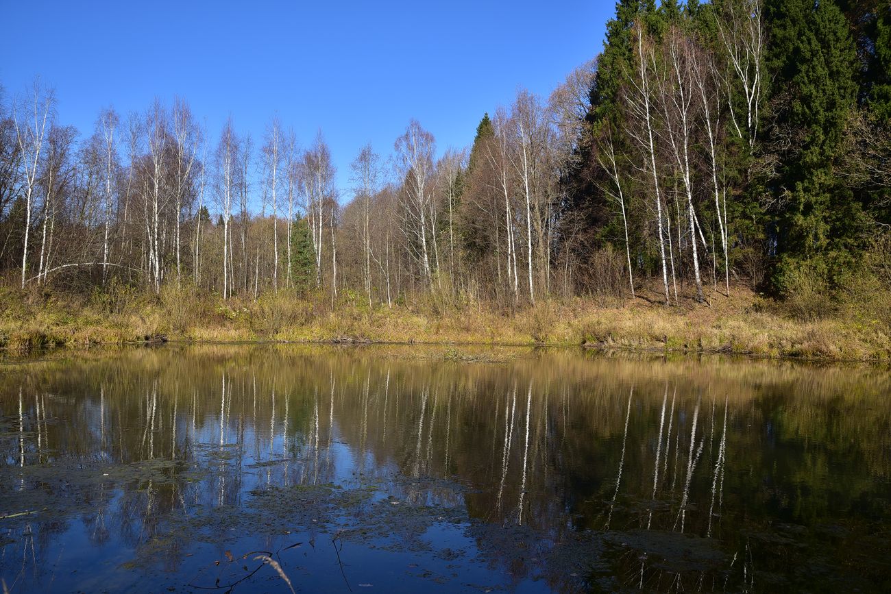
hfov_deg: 39.6
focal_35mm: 50
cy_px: 297
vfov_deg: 27.0
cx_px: 446
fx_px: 1238
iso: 125
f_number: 11
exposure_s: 1/160
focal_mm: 50
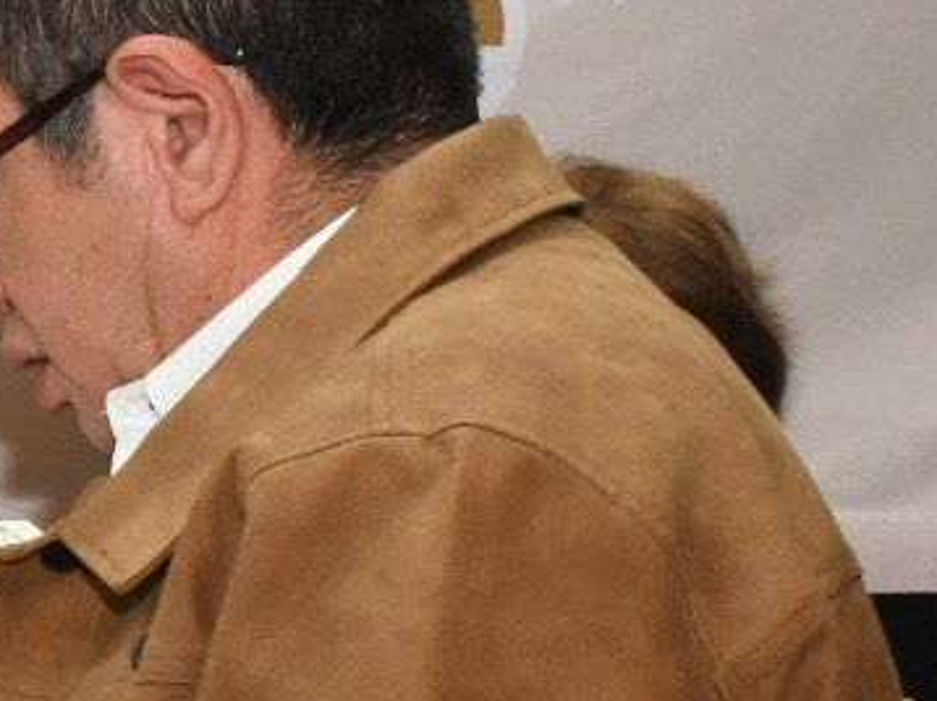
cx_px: -830
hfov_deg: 9.0
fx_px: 5654
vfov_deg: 7.1
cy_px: 568
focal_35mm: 209
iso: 1000
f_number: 10
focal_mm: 32
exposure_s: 1/40
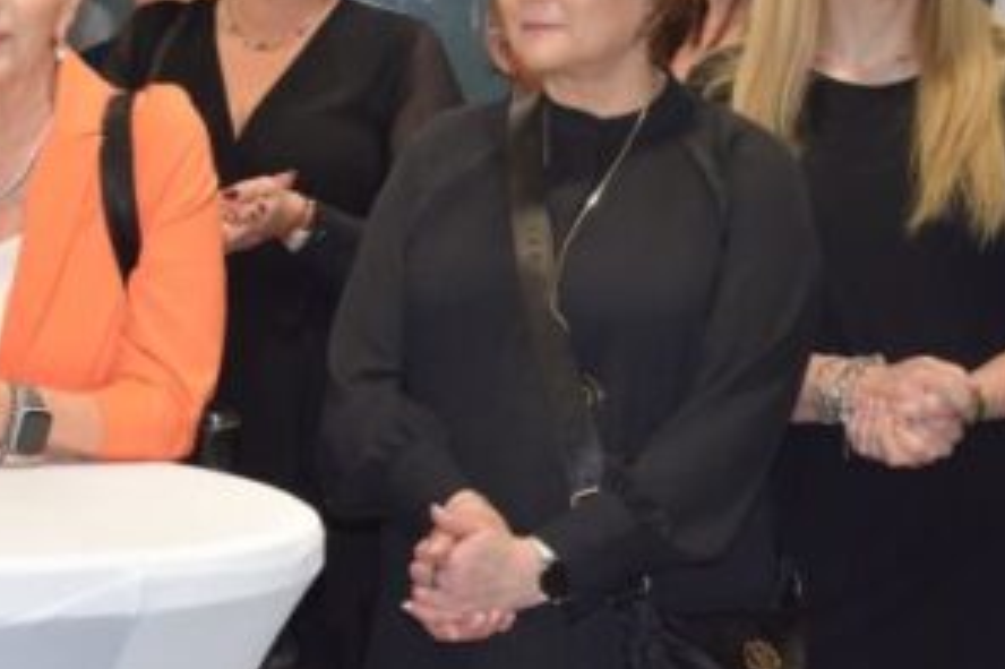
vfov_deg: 10.0
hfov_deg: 15.1
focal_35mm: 136
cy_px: 37
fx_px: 3803
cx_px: 435
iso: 1250
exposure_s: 1/60
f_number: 4.5
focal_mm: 35
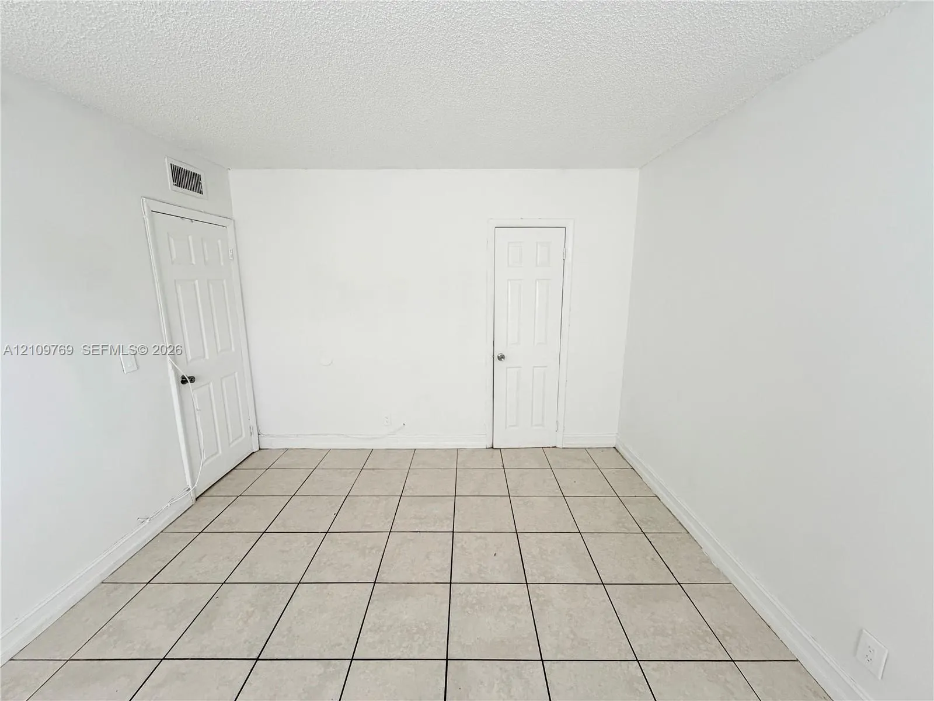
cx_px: 467
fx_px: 378
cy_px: 350
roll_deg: +0.0
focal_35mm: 14
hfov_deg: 102.1
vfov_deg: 85.7
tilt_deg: -12.0
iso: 200
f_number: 2.2
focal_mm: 2.22
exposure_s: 1/121
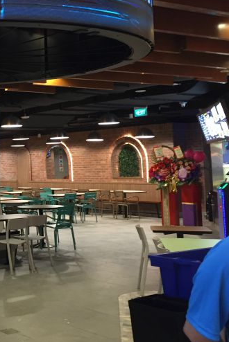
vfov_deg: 32.7
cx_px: -46
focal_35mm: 61
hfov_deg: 20.8
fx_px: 581
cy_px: 128
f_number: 2.2
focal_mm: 4.15
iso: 160
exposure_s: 1/33
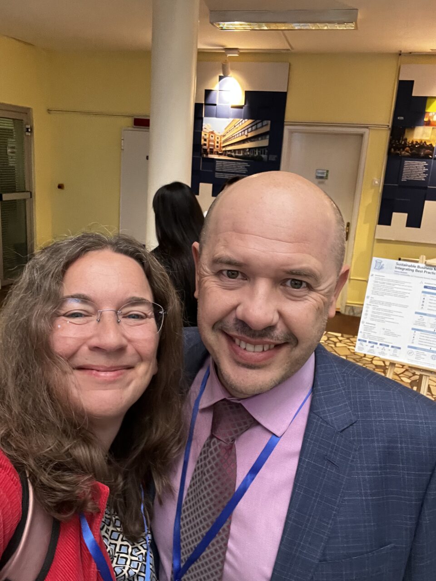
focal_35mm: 30
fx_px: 504
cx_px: 218
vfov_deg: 60.0
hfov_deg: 46.8
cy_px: 290
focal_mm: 2.71
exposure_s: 1/60
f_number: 2.2
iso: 320
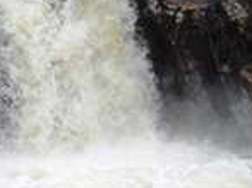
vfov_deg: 6.8
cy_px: 14
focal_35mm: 218
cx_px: 15
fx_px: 1586
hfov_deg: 9.0
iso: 80
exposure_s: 1/125
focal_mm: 13.2
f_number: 4.2
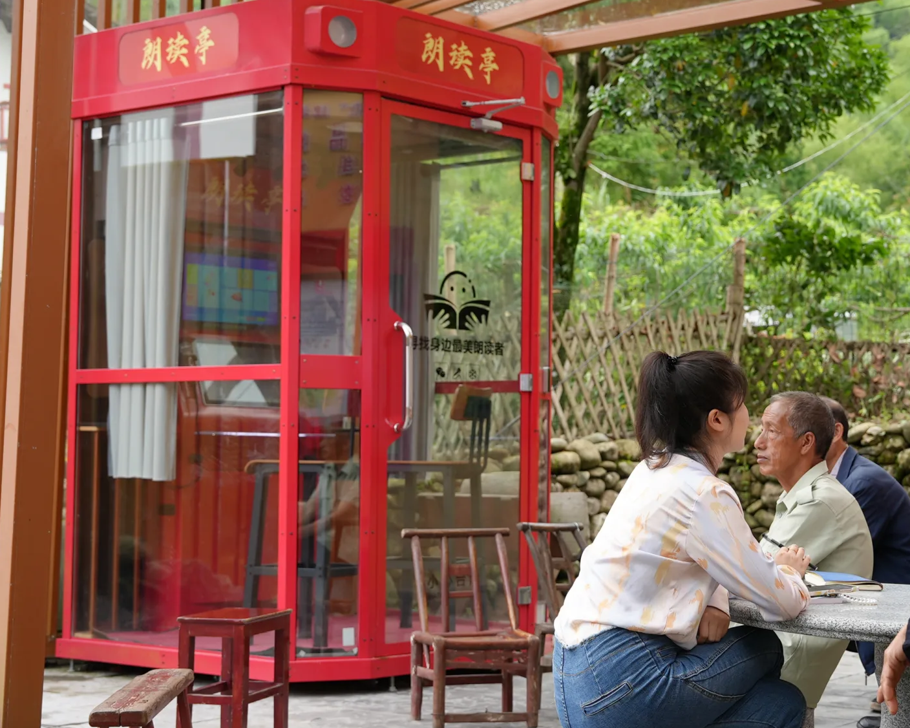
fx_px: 1885
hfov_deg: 26.9
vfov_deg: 21.9
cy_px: 363
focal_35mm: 70
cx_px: 644
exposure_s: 1/160
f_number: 4
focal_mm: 41
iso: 160
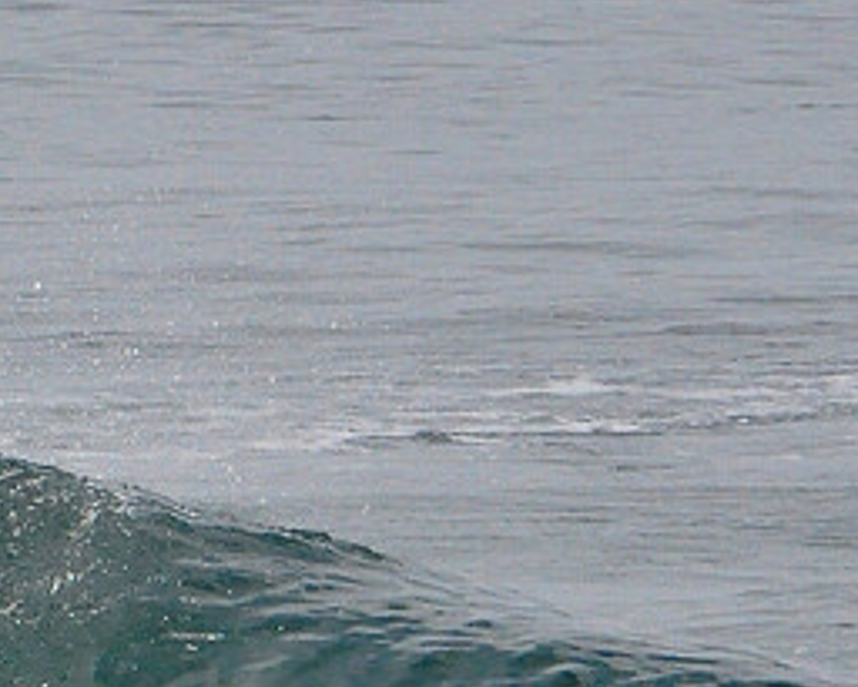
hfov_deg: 1.7
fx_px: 29188
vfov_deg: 1.3
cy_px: 568
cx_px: -34
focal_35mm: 1149
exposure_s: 1/2500
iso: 1250
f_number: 7.1
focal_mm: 360
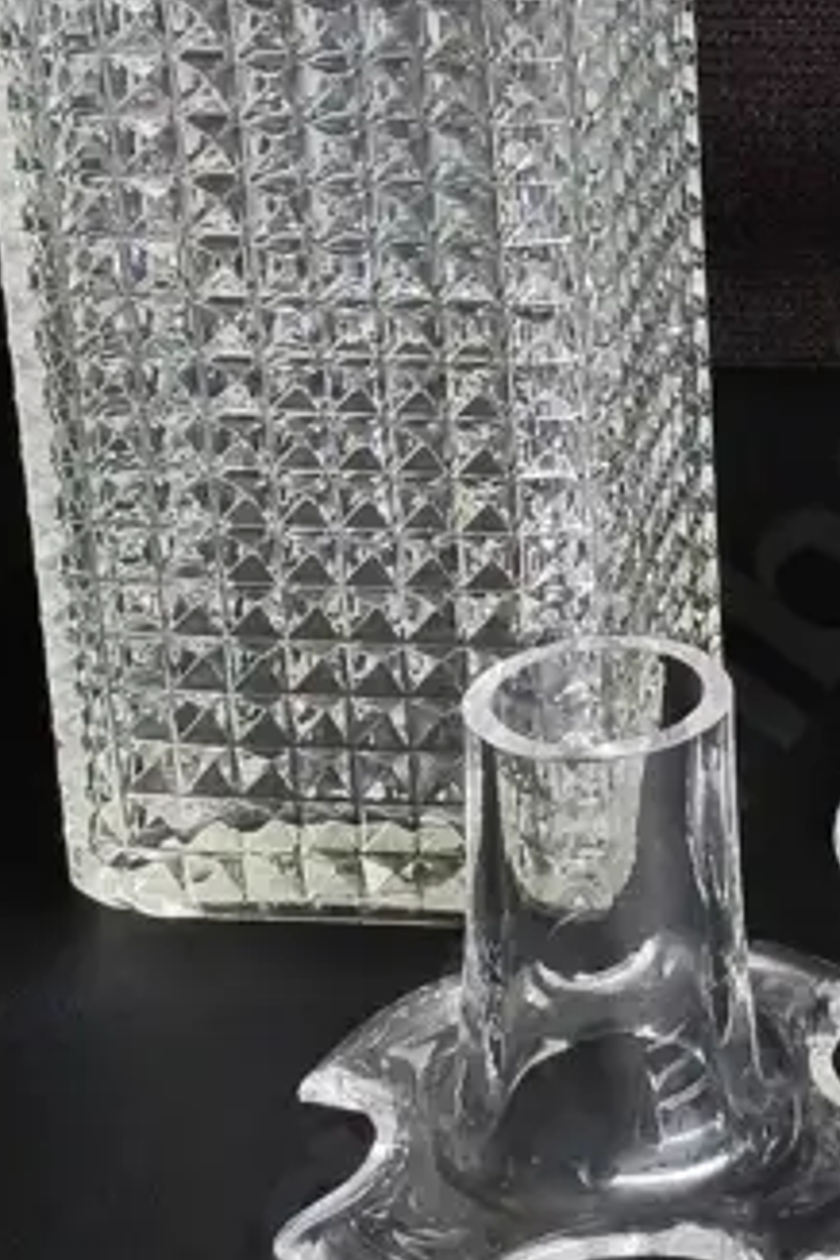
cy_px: 308
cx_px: 1025
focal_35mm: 88
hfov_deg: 15.0
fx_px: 3080
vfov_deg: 22.9
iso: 200
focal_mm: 2.87
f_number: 2
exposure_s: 1/100
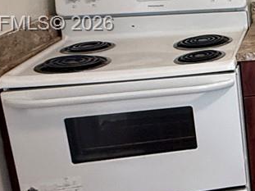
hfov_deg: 18.1
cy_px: 25
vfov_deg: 20.1
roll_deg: -1.8
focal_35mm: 72
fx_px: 530
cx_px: 514
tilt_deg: -11.6
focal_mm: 2.22
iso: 250
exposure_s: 1/60
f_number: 2.2
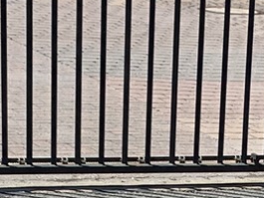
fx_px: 1534
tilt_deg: -29.4
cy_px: 722
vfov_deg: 6.4
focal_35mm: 201
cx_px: 239
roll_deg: -2.7
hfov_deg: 9.8
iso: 25
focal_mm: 4.25
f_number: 1.8
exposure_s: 1/1916
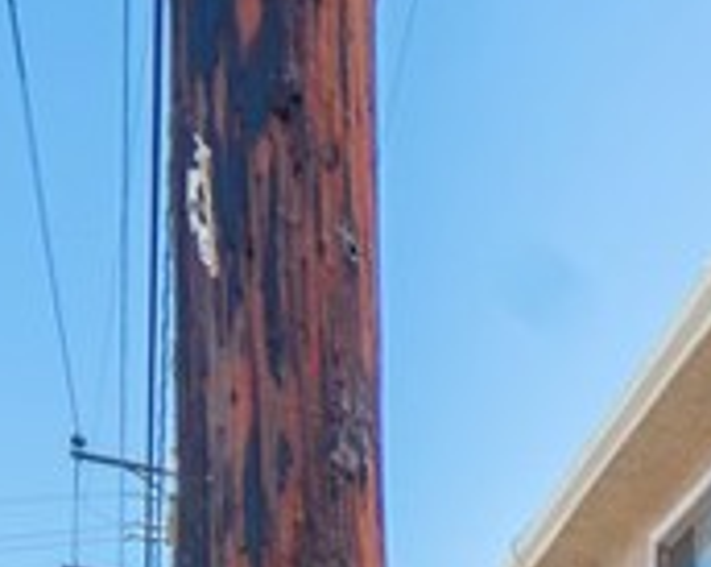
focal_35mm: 84
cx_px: 1773
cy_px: 1126
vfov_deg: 15.0
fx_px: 1765
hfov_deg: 14.1
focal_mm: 10
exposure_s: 1/250
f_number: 7.1
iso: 100
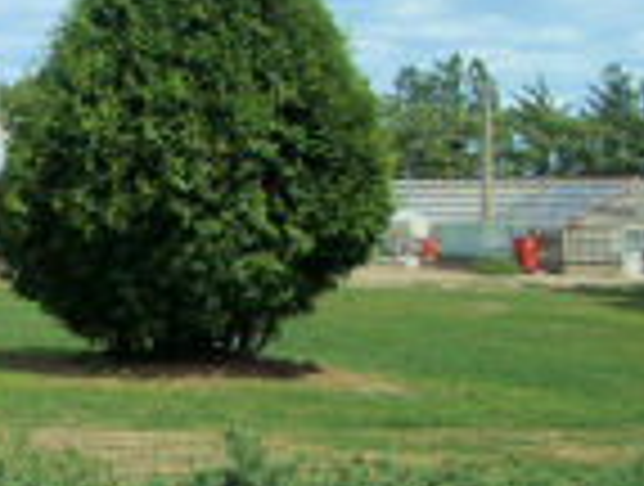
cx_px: -122
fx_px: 1921
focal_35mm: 103
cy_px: 79
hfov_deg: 18.1
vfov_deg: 14.3
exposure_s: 1/2000
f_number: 4.3
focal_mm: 5.8
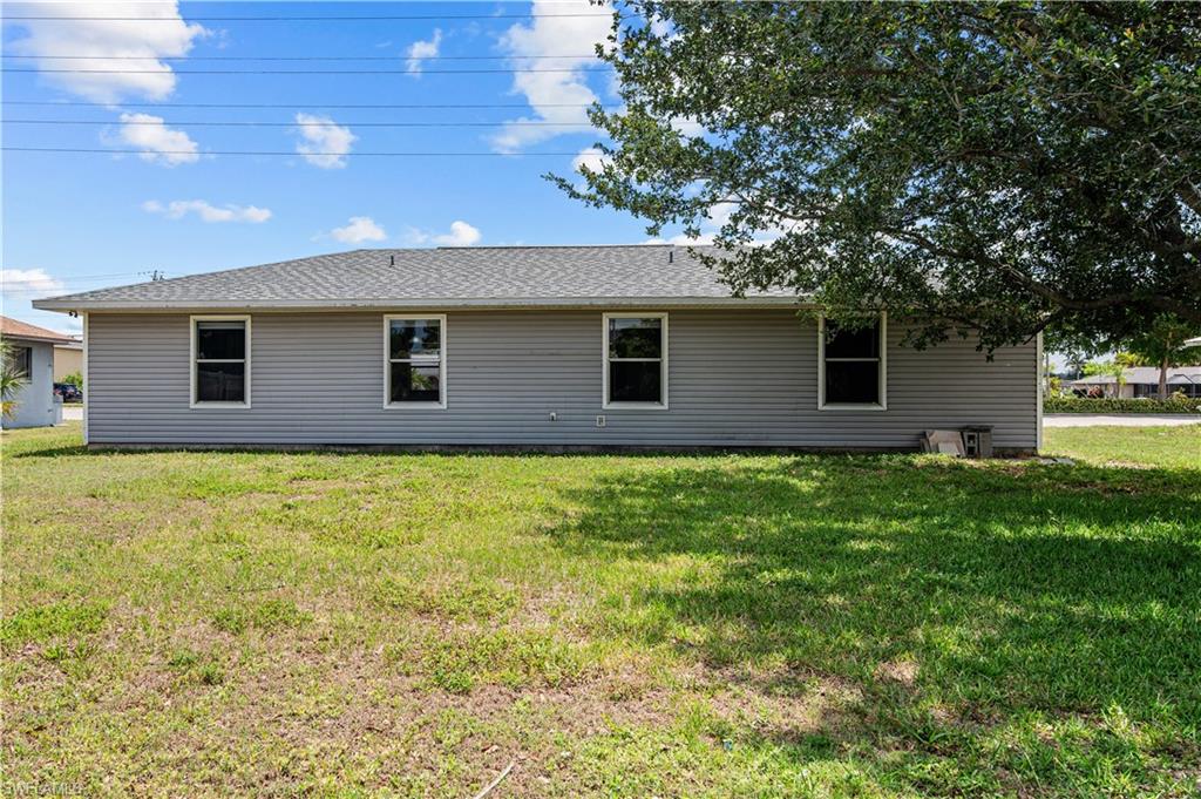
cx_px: 600
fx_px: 867
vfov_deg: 49.5
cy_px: 400
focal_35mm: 26
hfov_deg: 69.4
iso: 320
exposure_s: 1/800
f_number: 8
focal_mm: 26
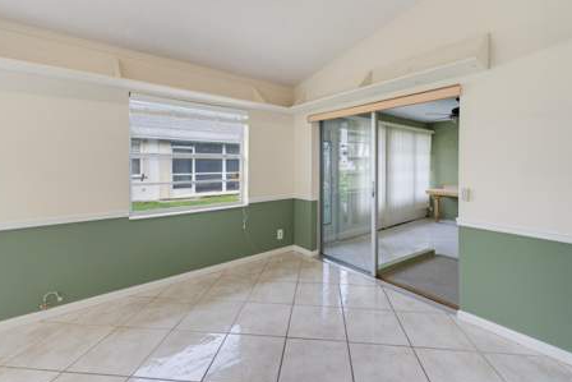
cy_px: 182
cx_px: 292
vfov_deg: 73.9
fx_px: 254
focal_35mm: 16
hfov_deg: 96.8
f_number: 5
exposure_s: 1/10
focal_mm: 14.9
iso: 125
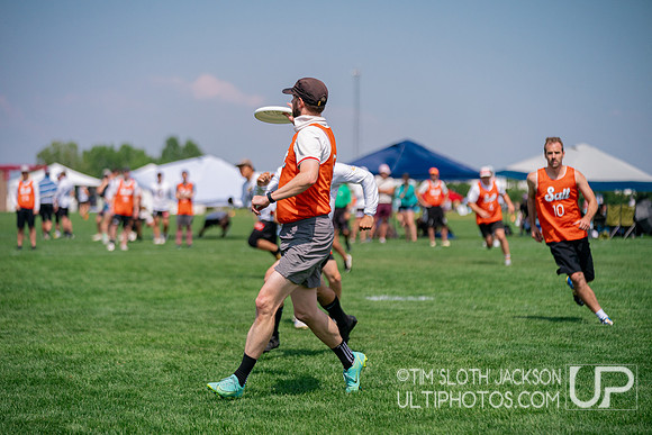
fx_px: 2174
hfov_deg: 17.1
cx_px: 326
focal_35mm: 120
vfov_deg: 11.4
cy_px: 218
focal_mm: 120
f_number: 2.8
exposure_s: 1/16000
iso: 640
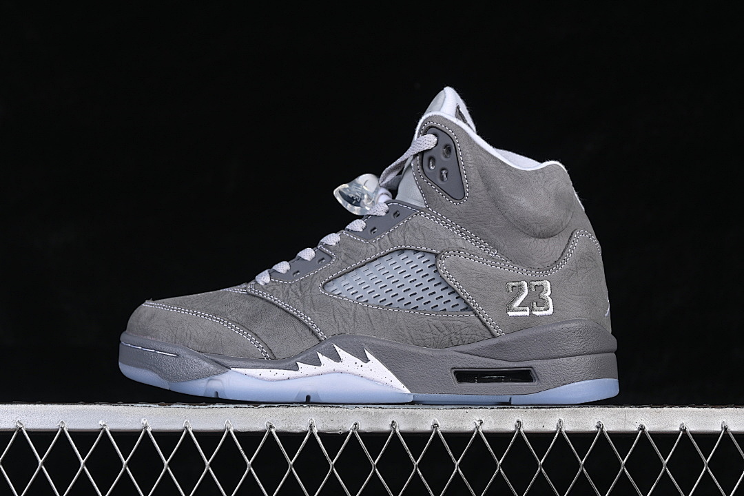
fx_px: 1550
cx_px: 372
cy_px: 248
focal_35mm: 75
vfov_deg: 18.2
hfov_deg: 27.0
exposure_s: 1/80
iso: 160
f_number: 7.1
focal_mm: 50
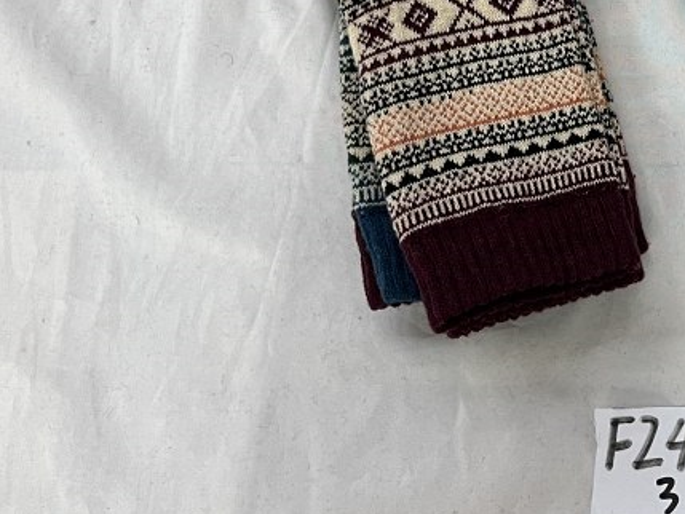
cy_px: -3
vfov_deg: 22.7
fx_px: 1227
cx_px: 703
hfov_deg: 29.0
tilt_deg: -78.2
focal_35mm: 62
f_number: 1.6
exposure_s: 1/50
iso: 80
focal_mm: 5.1
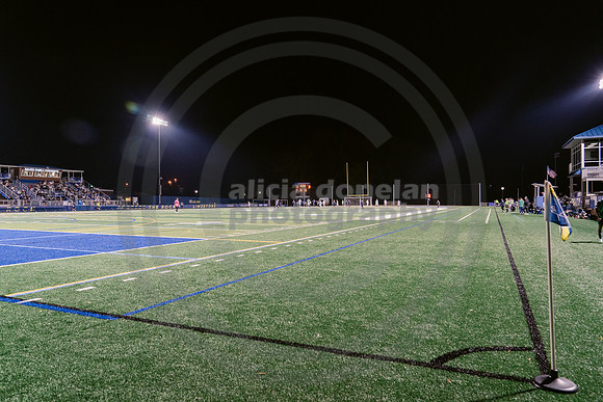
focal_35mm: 25
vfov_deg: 51.3
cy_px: 201
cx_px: 302
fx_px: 419
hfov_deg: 71.5
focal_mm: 25
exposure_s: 1/80
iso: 2500
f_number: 4.5
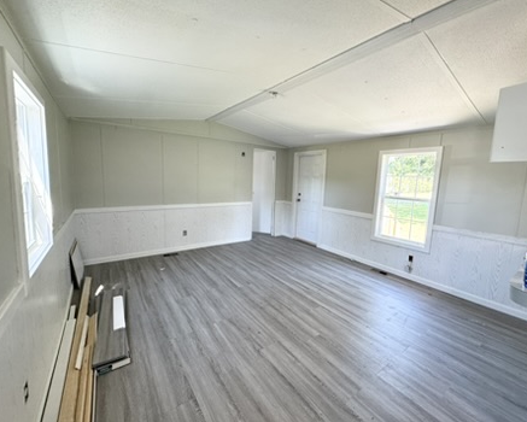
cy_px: 207
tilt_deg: -7.4
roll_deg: -2.5
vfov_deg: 84.1
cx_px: 274
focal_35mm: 15
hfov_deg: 96.7
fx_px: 234
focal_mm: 2.22
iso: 250
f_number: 2.2
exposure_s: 1/99
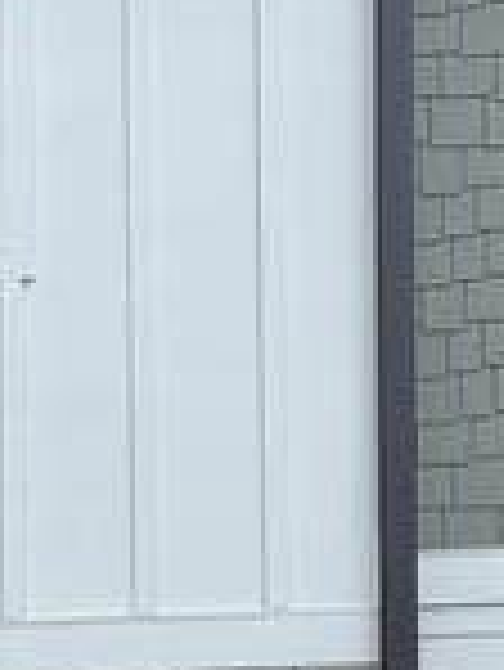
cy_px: 1057
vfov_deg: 13.7
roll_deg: +0.9
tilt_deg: +2.1
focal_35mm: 134
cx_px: -540
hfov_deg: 10.2
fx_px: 2598
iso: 50
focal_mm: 5.96
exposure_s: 1/1420
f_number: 1.6
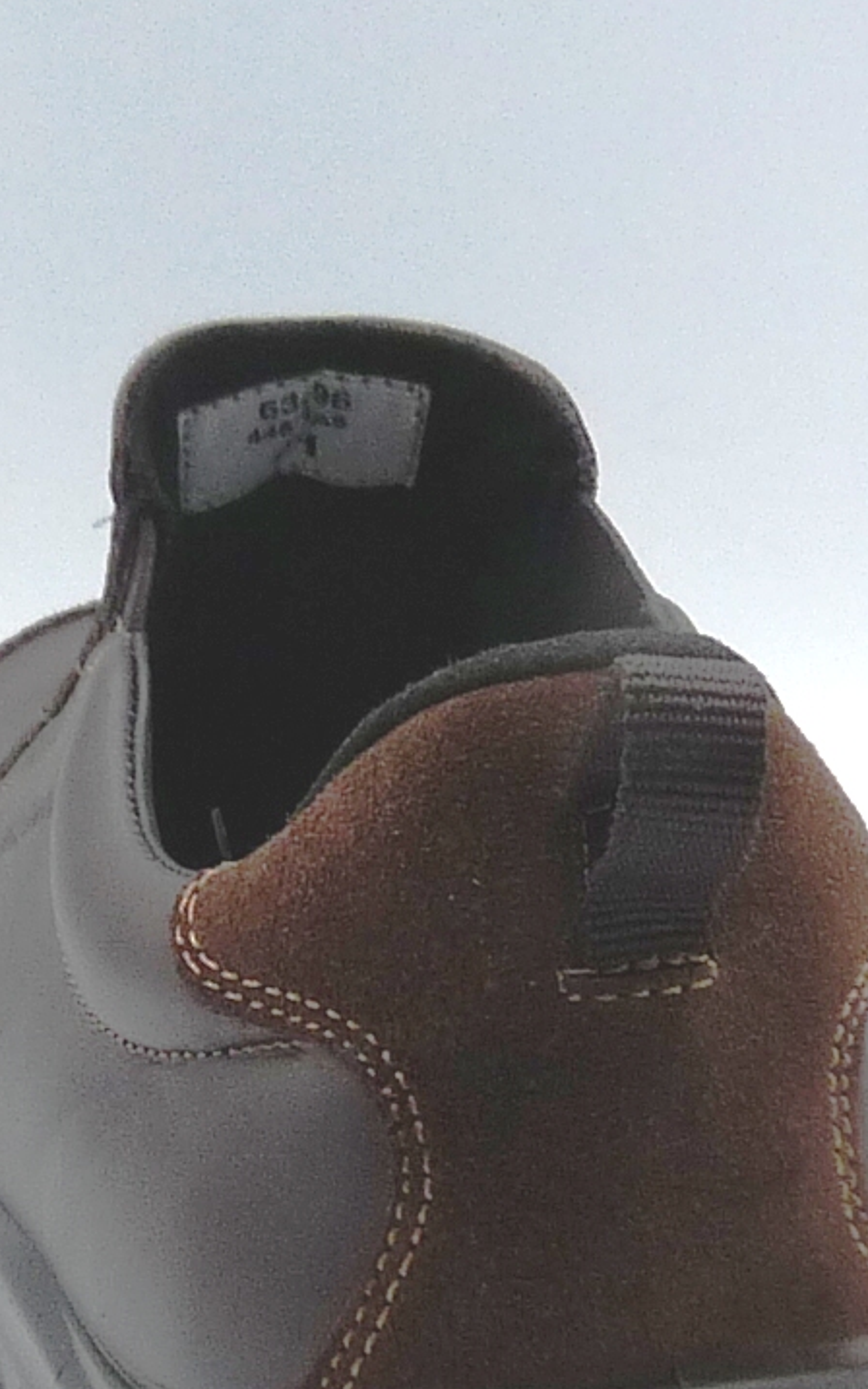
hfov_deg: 11.3
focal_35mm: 116
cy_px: 1065
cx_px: 391
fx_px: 4387
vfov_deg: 17.8
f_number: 4.5
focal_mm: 4.8
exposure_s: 1/200
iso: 100
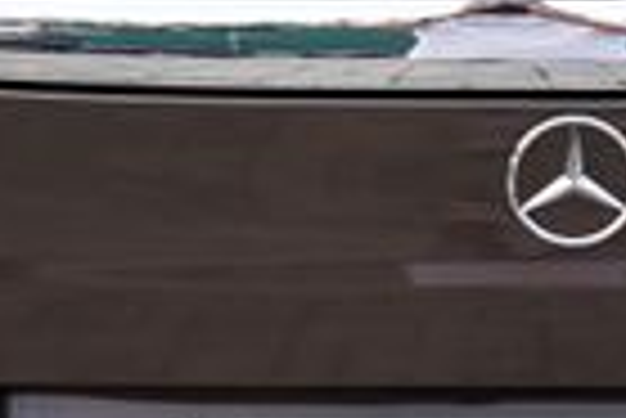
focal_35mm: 251
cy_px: 54
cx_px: 594
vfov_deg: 5.5
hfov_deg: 8.2
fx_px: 4369
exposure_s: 1/125
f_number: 5
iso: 100
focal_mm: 34
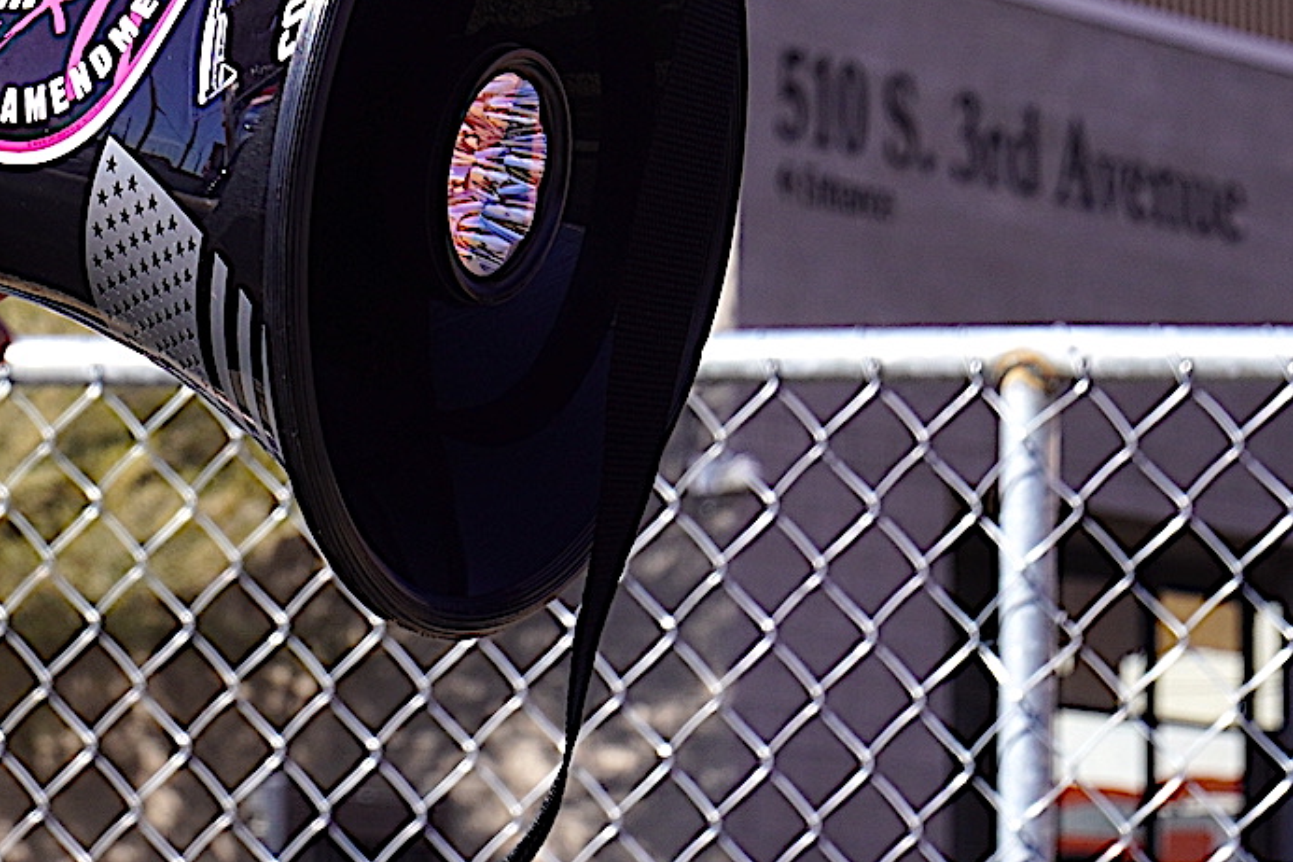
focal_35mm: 251
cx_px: -136
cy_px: -98
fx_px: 9014
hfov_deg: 8.1
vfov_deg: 5.5
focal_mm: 58
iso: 100
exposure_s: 1/200
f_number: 9
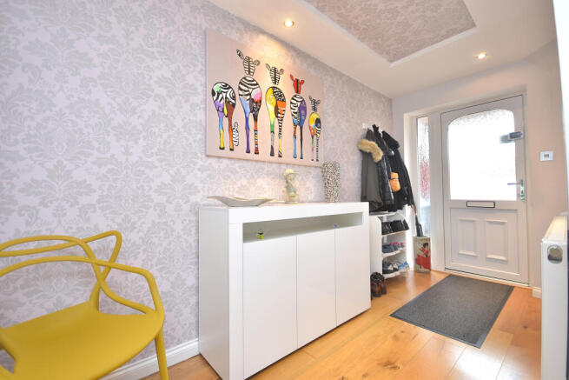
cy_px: 190
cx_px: 284
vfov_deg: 77.4
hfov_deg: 100.4
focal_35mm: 15
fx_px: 237
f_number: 4.5
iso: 100
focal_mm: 10
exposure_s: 1/8
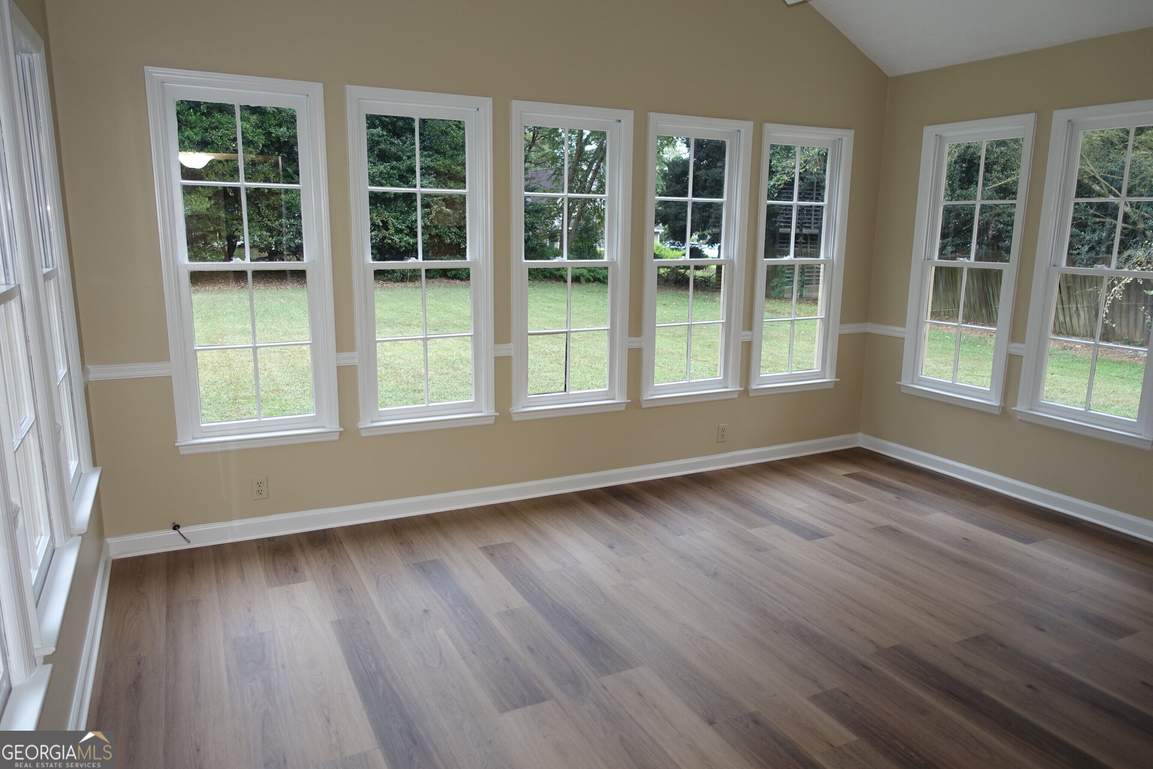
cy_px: 384
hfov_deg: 73.7
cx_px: 576
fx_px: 769
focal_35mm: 24
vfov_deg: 53.1
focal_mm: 8.8
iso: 125
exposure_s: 1/30
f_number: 2
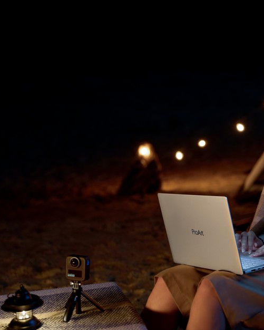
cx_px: 222
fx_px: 732
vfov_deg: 25.4
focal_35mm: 75
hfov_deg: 20.1
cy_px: 175
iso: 800
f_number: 2
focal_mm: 50
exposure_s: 1/60
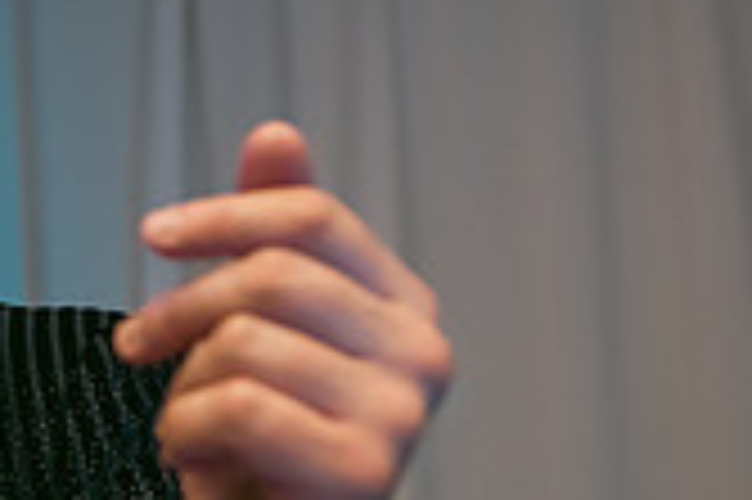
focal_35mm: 125
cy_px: 191
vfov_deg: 10.9
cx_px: -450
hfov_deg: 15.0
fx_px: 2609
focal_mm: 36
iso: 800
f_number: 3.5
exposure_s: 1/160
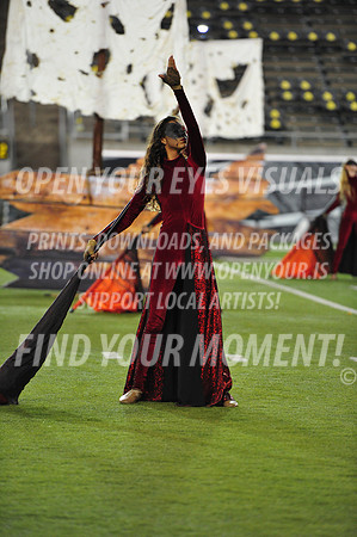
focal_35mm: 200
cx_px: 178
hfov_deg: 6.9
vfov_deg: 10.3
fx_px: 2982
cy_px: 268
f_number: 2.8
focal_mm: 200
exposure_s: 1/1000
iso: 3200
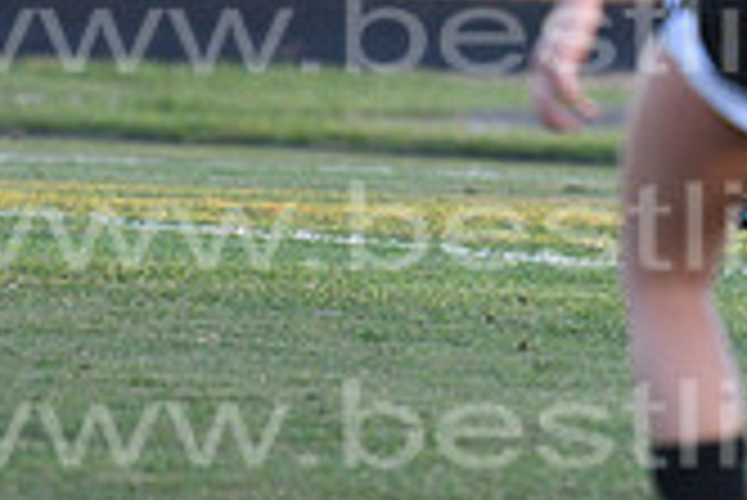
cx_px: 932
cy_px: -255
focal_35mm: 995
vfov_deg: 1.4
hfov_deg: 2.1
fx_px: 20664
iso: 500
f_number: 2.8
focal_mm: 190
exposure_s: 1/800
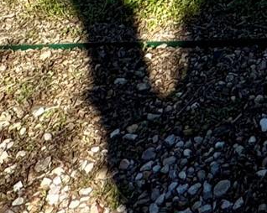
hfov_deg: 17.5
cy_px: -359
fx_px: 695
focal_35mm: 88
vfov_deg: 12.1
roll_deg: +1.5
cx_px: 483
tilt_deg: -4.4
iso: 40
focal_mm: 2.22
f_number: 2.2
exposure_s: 1/1277
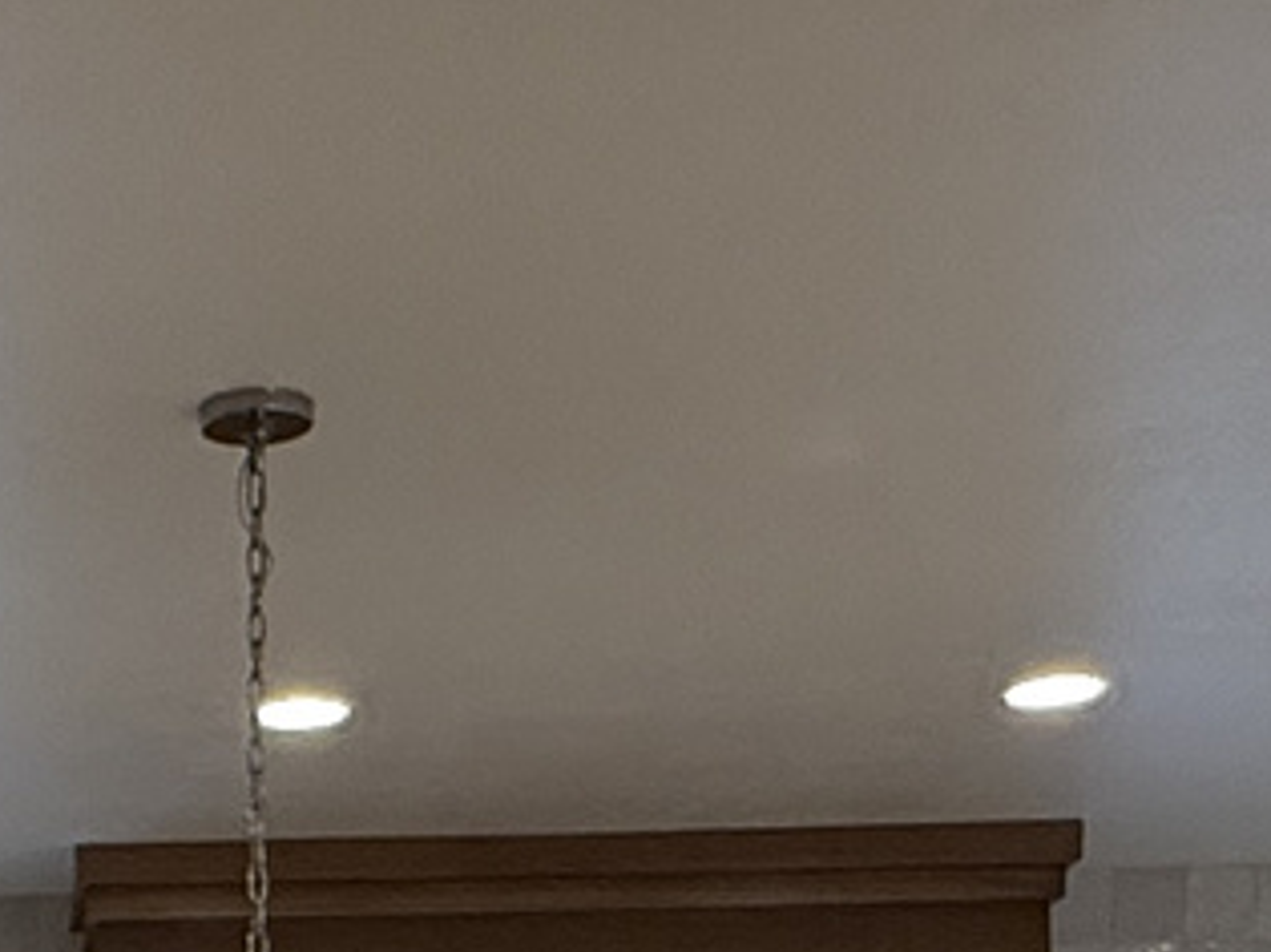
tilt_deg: -9.8
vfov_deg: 13.0
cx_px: -28
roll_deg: +1.7
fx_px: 3340
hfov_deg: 20.8
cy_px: 2174
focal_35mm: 91
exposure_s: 1/120
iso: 200
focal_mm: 2.22
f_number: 2.2
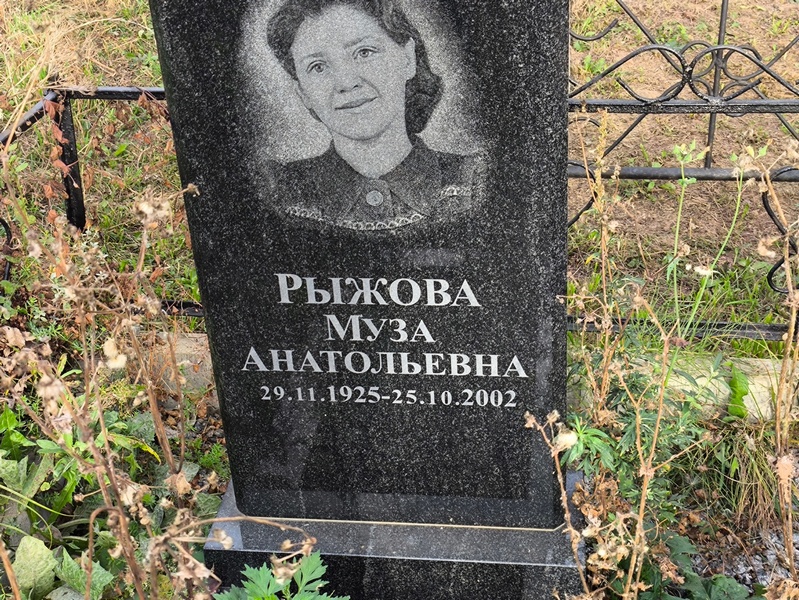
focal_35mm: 50
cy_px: 300
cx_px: 400
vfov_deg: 29.1
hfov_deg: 38.2
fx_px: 1155
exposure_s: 1/120
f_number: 1.7
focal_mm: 4.71
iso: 50
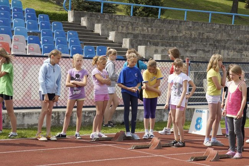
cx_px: 124
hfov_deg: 19.5
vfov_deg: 13.0
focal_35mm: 105
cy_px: 83
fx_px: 726
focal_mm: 70
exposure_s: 1/160
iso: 100
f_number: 9
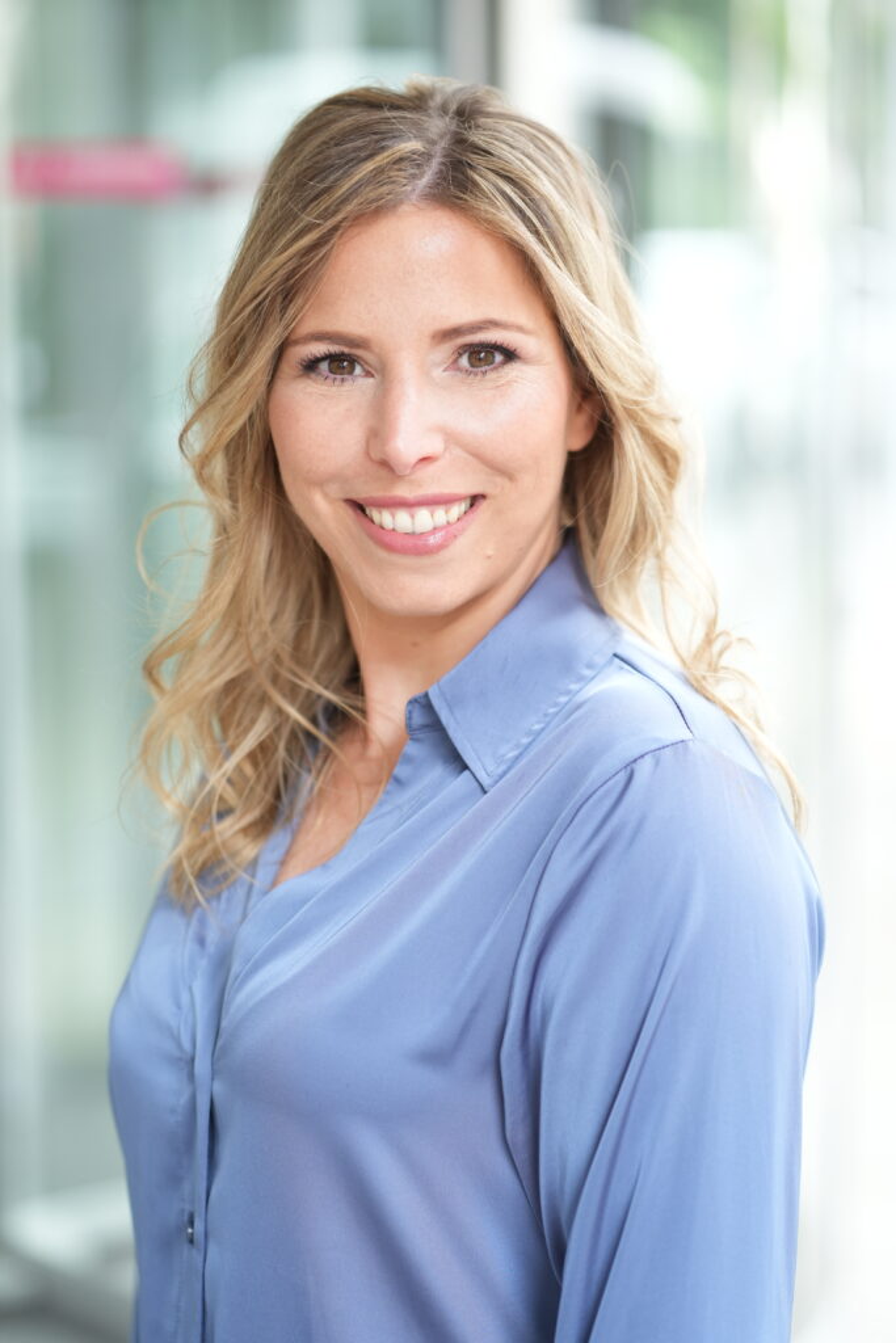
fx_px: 3172
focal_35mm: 85
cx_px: 448
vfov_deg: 23.9
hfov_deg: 16.1
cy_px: 672
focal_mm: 85
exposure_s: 1/400
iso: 500
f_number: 2.5
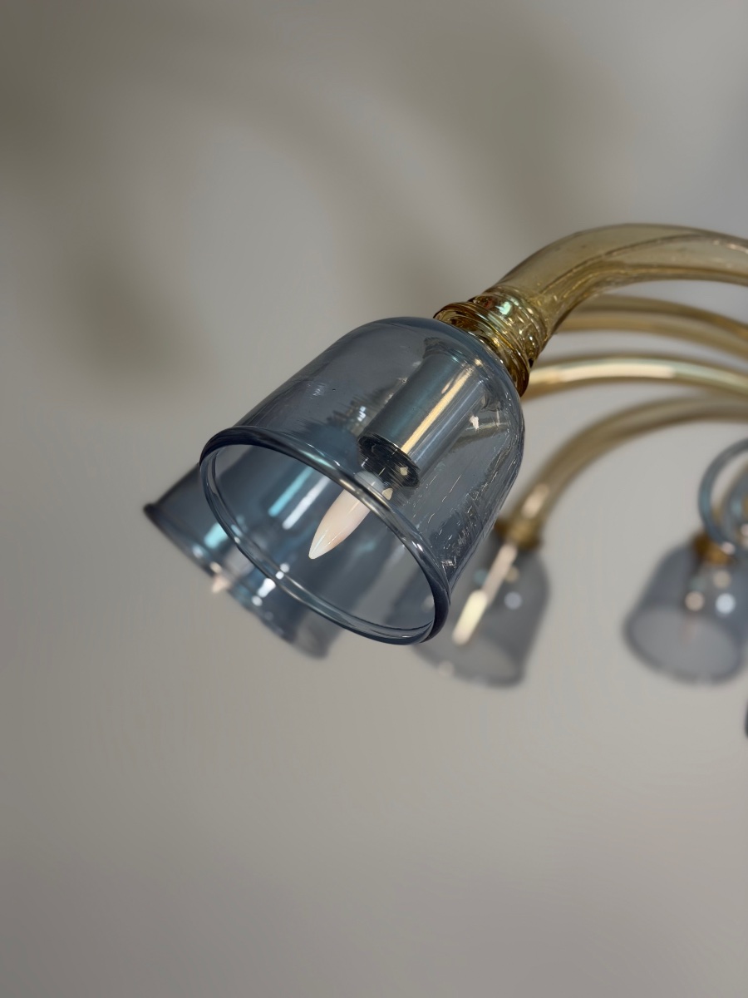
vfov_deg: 39.7
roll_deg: -1.8
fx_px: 1383
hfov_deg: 30.3
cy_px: 499
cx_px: 374
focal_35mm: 48
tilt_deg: +5.1
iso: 80
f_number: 1.78
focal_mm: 6.76
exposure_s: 1/50
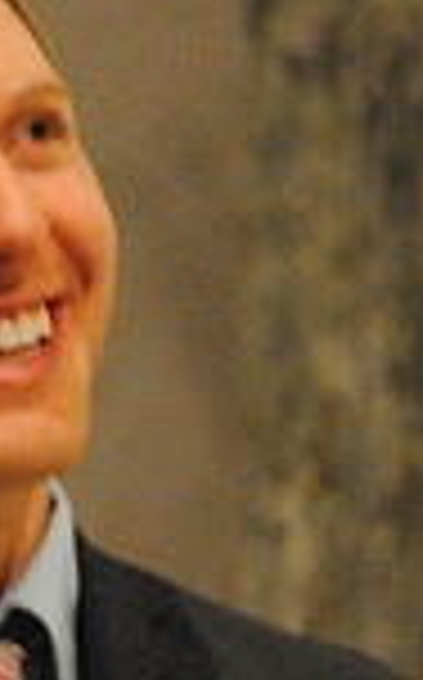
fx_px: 12264
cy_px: 347
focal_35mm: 663
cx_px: -544
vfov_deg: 3.2
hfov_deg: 2.0
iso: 1600
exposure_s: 1/30
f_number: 4.5
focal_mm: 102
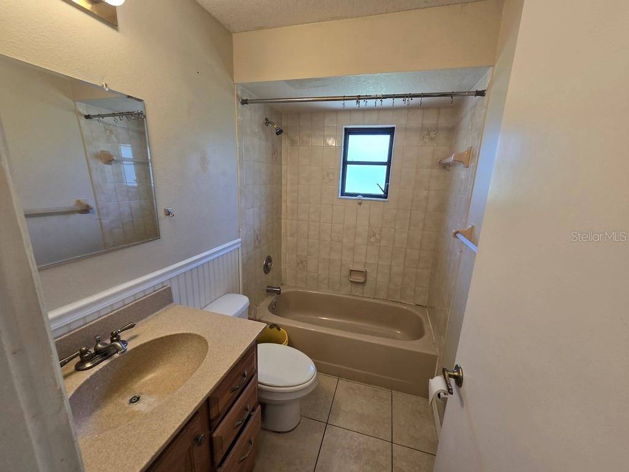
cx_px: 314
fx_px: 236
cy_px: 236
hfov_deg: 106.2
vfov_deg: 89.9
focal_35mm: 13
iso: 64
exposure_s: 1/60
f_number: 2.2
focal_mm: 2.2
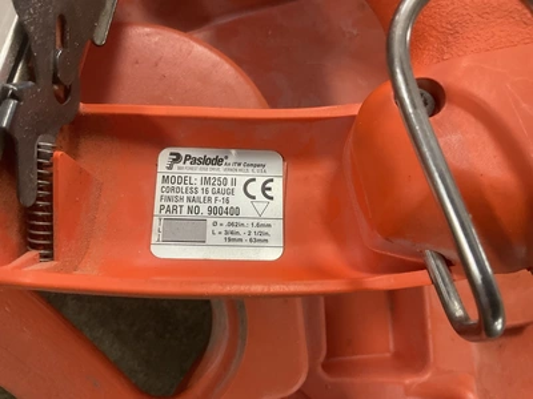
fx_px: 447
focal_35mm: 29
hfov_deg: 61.7
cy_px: 200
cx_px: 266
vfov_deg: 48.2
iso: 200
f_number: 1.8
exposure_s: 1/60
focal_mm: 3
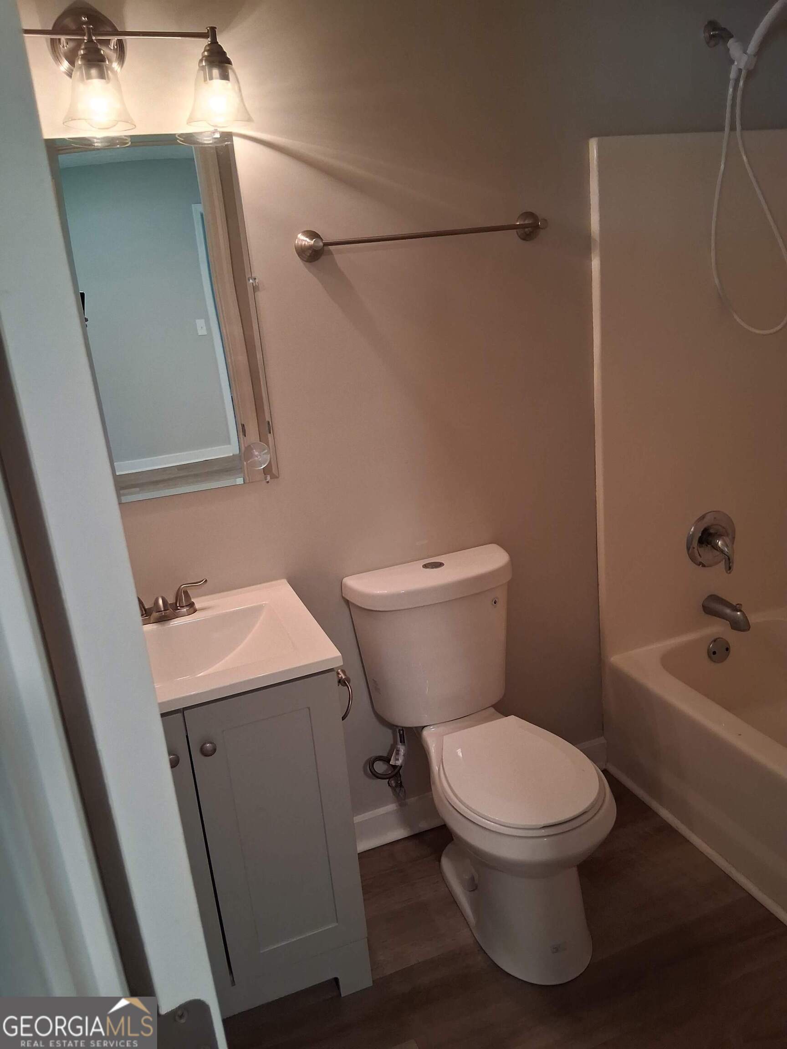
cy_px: 524
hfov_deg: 53.1
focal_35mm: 26
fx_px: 788
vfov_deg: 67.3
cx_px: 394
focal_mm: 3.98
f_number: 1.8
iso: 500
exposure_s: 1/60
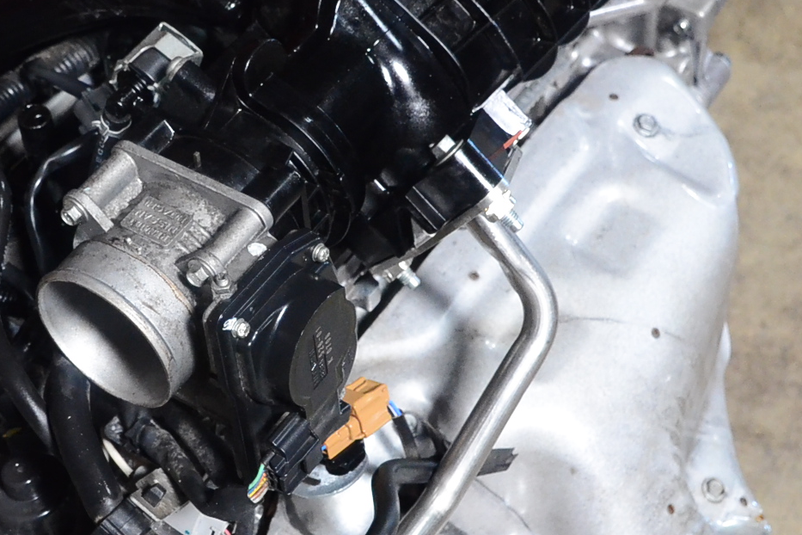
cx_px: 310
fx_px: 1938
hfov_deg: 23.3
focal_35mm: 87
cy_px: 301
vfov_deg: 15.7
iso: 2500
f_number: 4.5
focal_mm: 22
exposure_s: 1/80
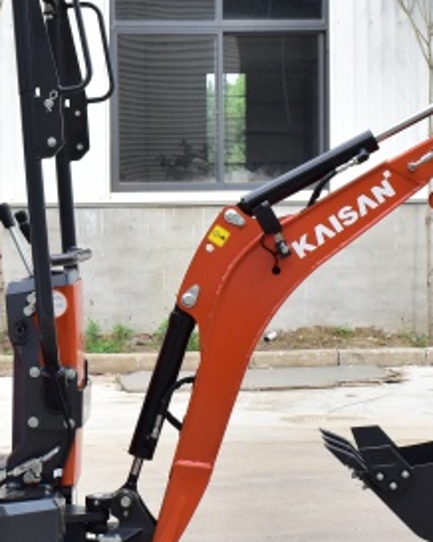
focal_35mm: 111
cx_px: 129
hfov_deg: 13.8
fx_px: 1786
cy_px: 315
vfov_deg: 17.3
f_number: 10
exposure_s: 1/400
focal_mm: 27
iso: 500
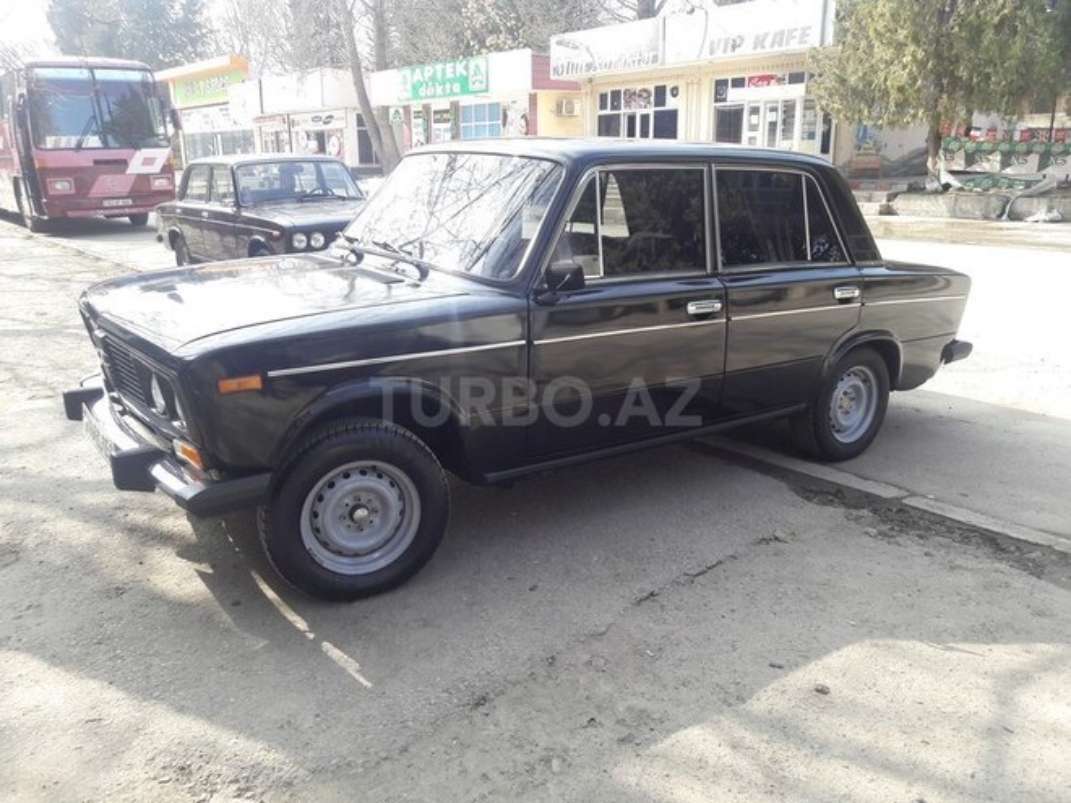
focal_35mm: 28
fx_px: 866
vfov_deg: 49.7
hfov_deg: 63.4
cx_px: 536
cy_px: 402
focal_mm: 3.7
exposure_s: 1/243
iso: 40
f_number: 1.9
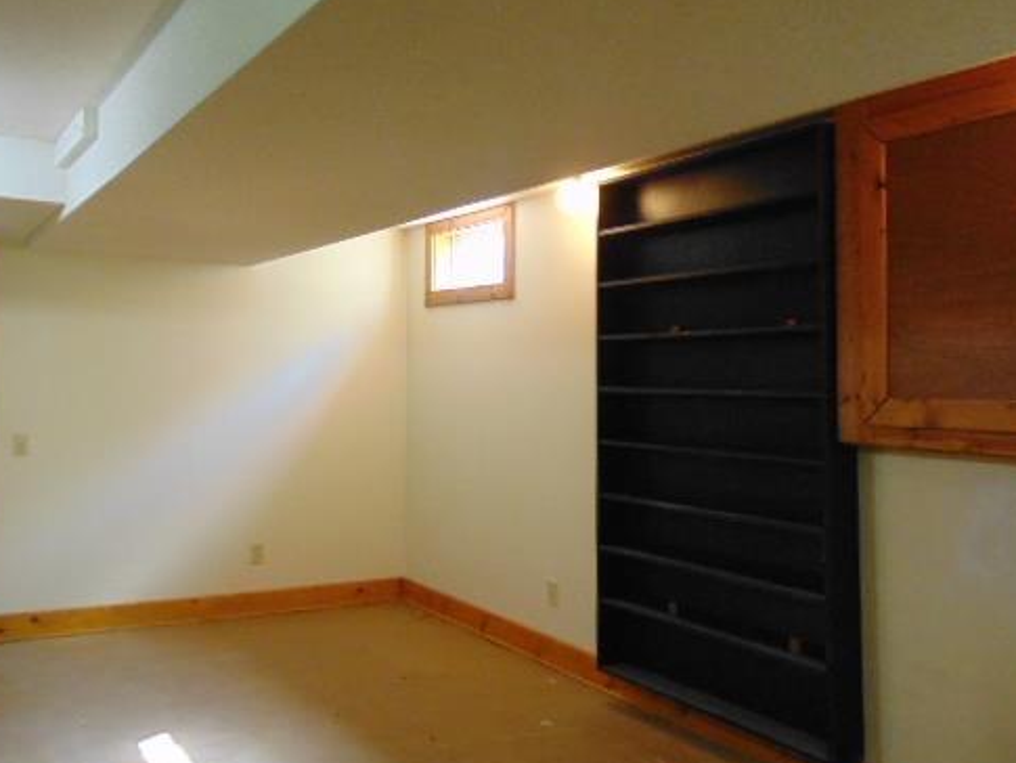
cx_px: 406
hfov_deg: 54.9
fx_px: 969
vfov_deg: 42.8
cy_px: 325
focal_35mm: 33
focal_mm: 4.5
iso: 400
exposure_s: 1/25
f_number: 3
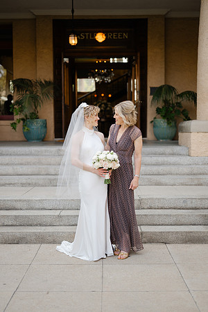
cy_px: 156
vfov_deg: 39.6
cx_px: 104
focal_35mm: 50
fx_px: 433
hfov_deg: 27.0
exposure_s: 1/320
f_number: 2
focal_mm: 50
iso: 64
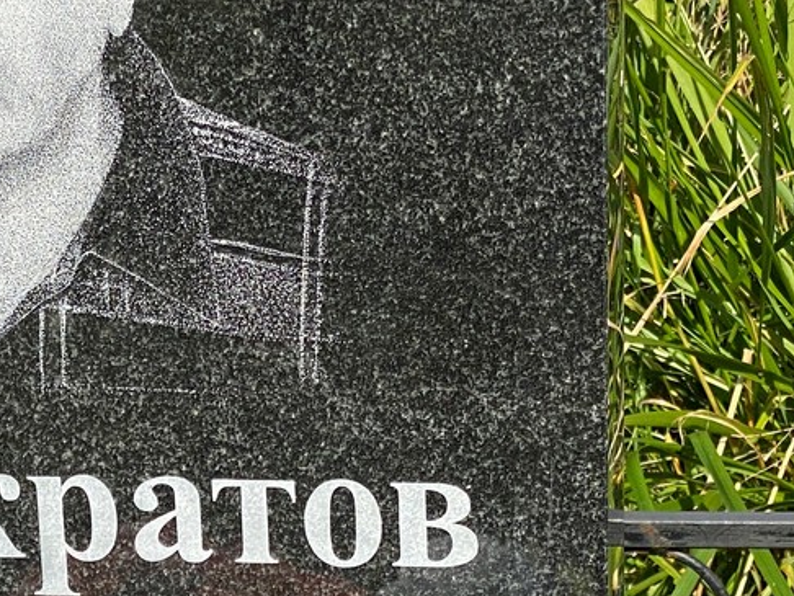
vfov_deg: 9.5
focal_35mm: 154
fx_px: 3534
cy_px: 723
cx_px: 209
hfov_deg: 12.8
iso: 20
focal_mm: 6
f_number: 2
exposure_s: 1/1497
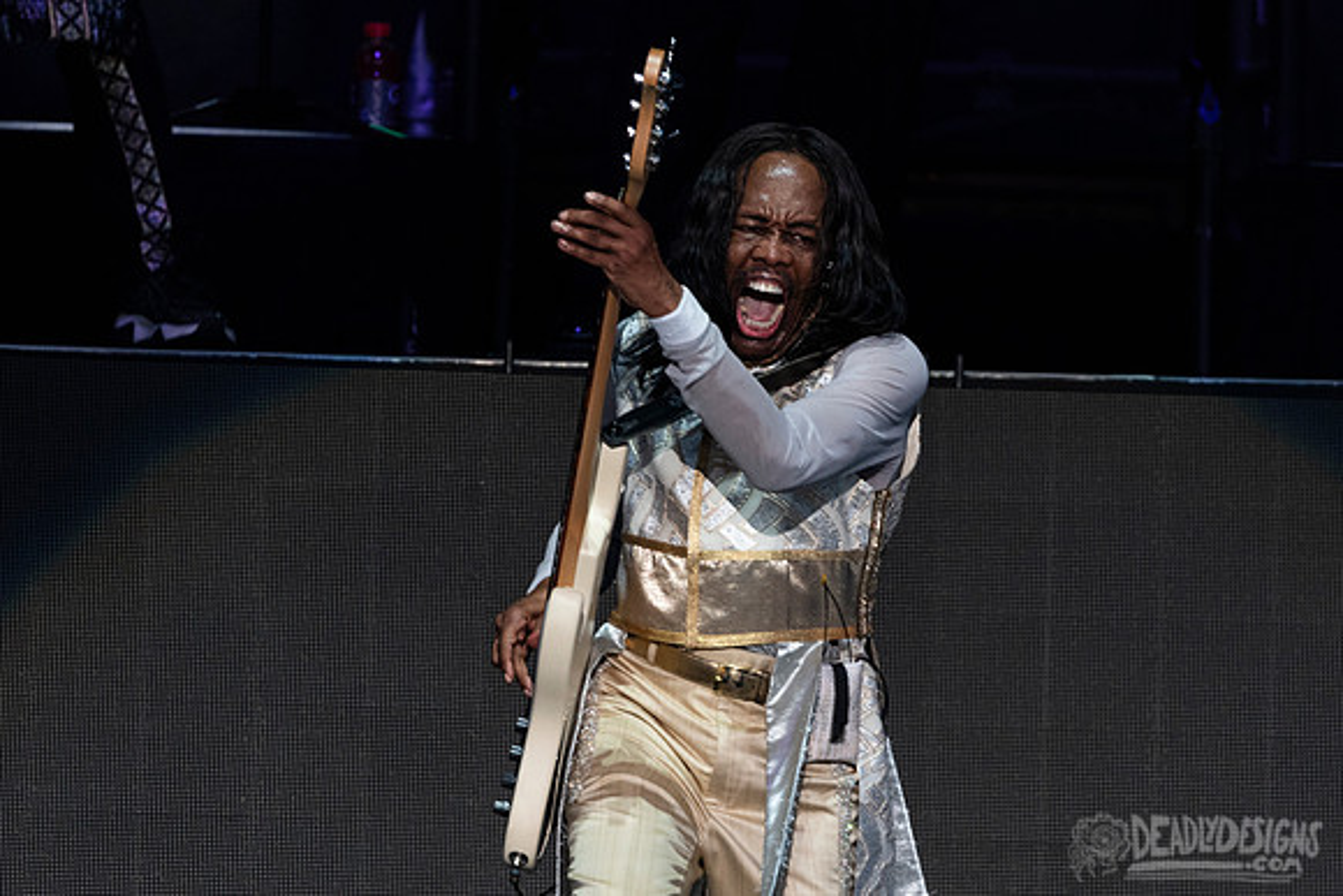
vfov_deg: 1.5
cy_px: 444
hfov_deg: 2.2
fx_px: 35062
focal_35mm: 940
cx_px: 805
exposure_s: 1/500
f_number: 6.3
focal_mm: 600
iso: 1000
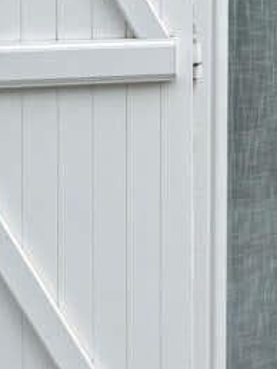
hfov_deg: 14.0
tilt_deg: -3.4
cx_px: 330
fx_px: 1097
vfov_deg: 18.3
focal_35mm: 103
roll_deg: +0.0
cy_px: -41
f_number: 1.6
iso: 50
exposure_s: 1/1536
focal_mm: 5.1
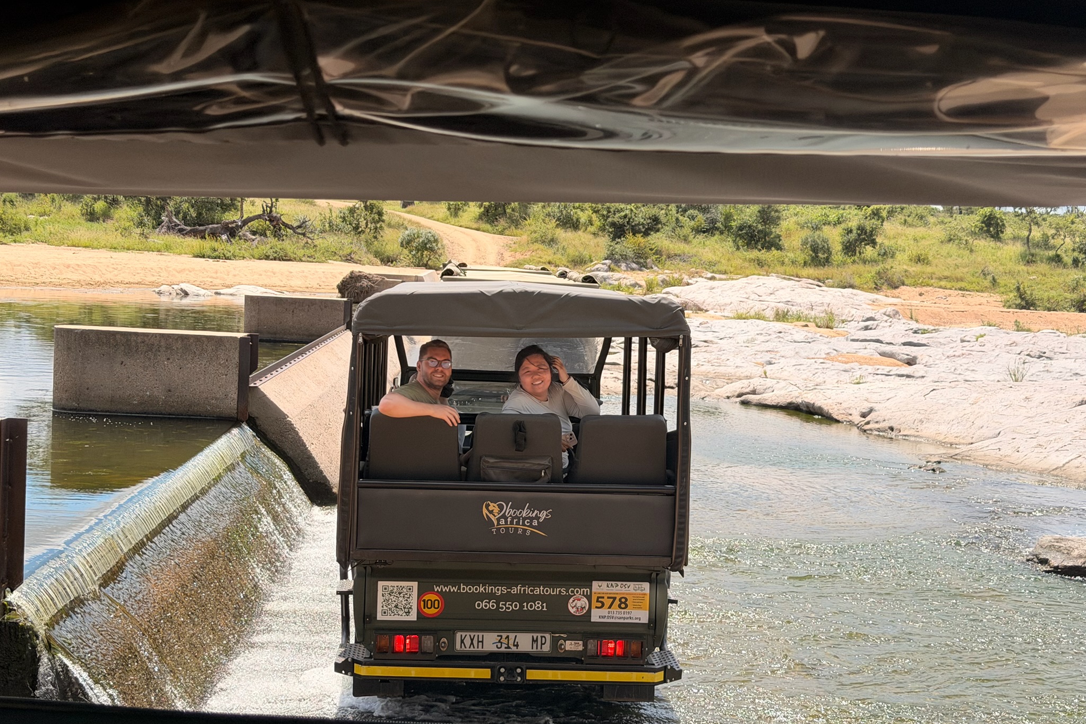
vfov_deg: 27.0
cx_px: 543
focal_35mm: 50
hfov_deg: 39.6
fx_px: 1508
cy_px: 372
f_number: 1.78
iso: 64
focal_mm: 6.76
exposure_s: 1/3096
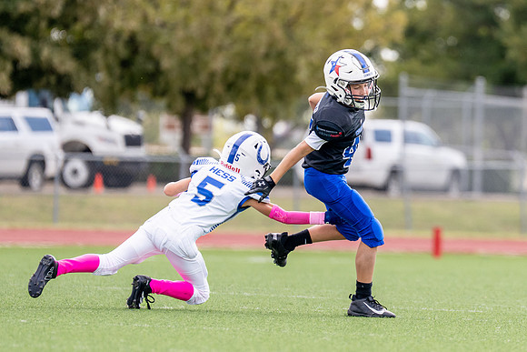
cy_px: 173
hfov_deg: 4.0
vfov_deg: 2.7
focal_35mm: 509
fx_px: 7459
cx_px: 398
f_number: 2.8
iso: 250
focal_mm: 200
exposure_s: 1/2500
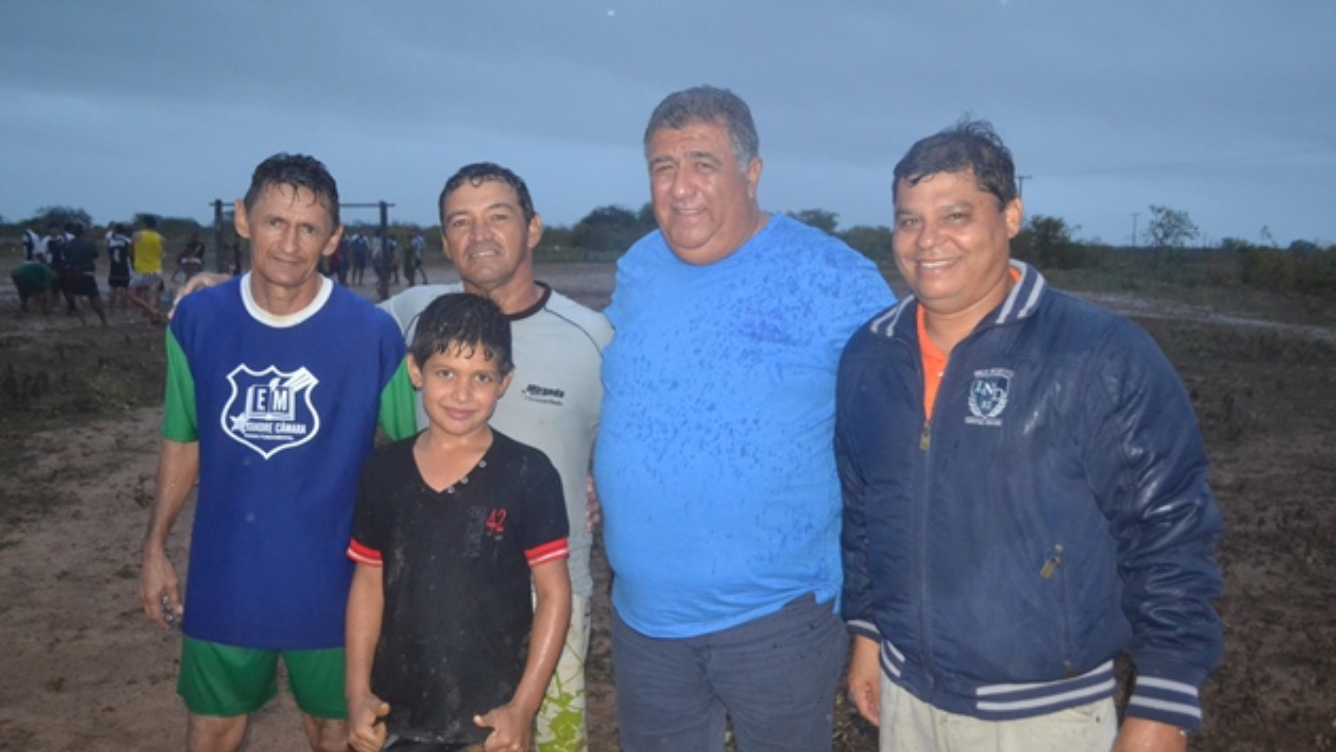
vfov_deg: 36.6
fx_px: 1134
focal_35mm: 32
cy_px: 451
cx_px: 675
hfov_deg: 61.0
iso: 3200
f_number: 3.8
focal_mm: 20
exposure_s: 1/60
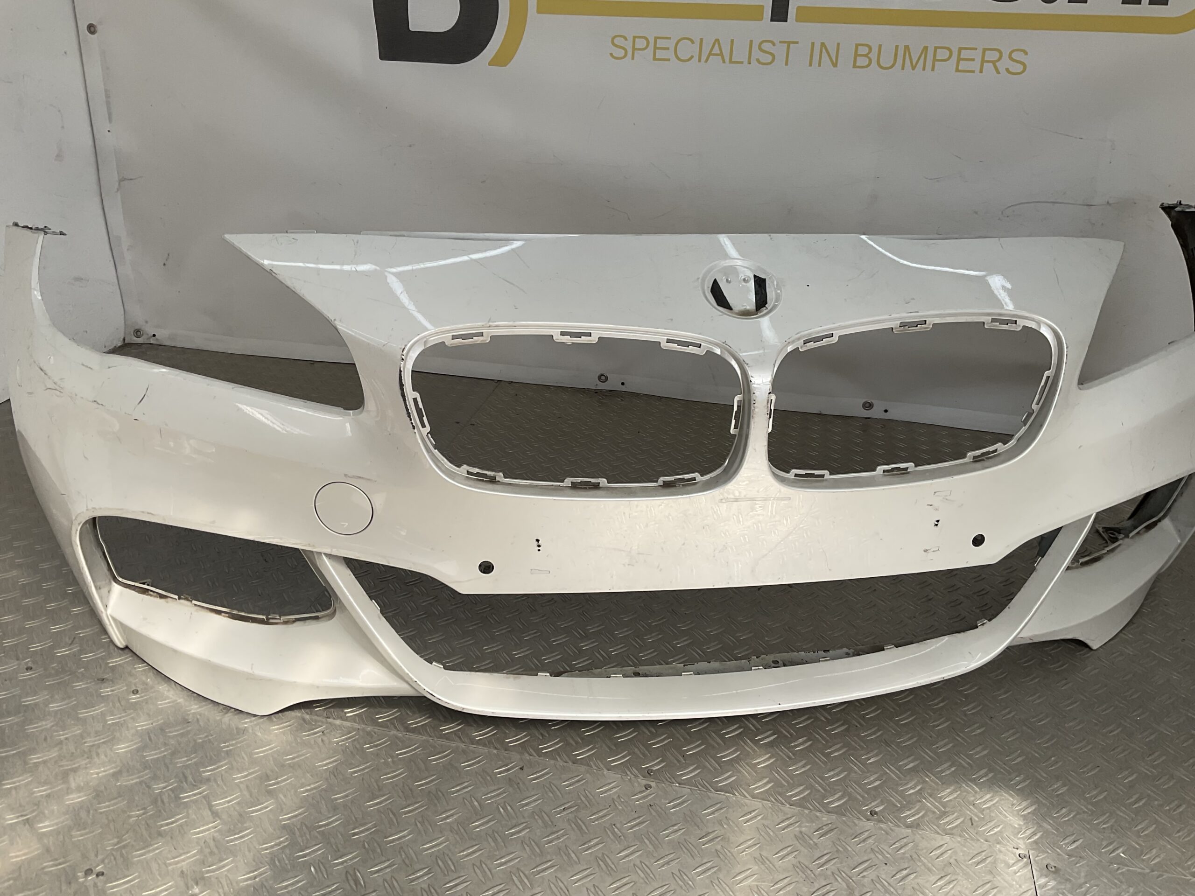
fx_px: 1001
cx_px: 598
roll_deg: -3.4
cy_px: 448
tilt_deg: -25.3
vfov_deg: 48.2
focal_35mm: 29
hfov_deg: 61.7
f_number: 1.8
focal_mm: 3
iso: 16
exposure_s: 1/728
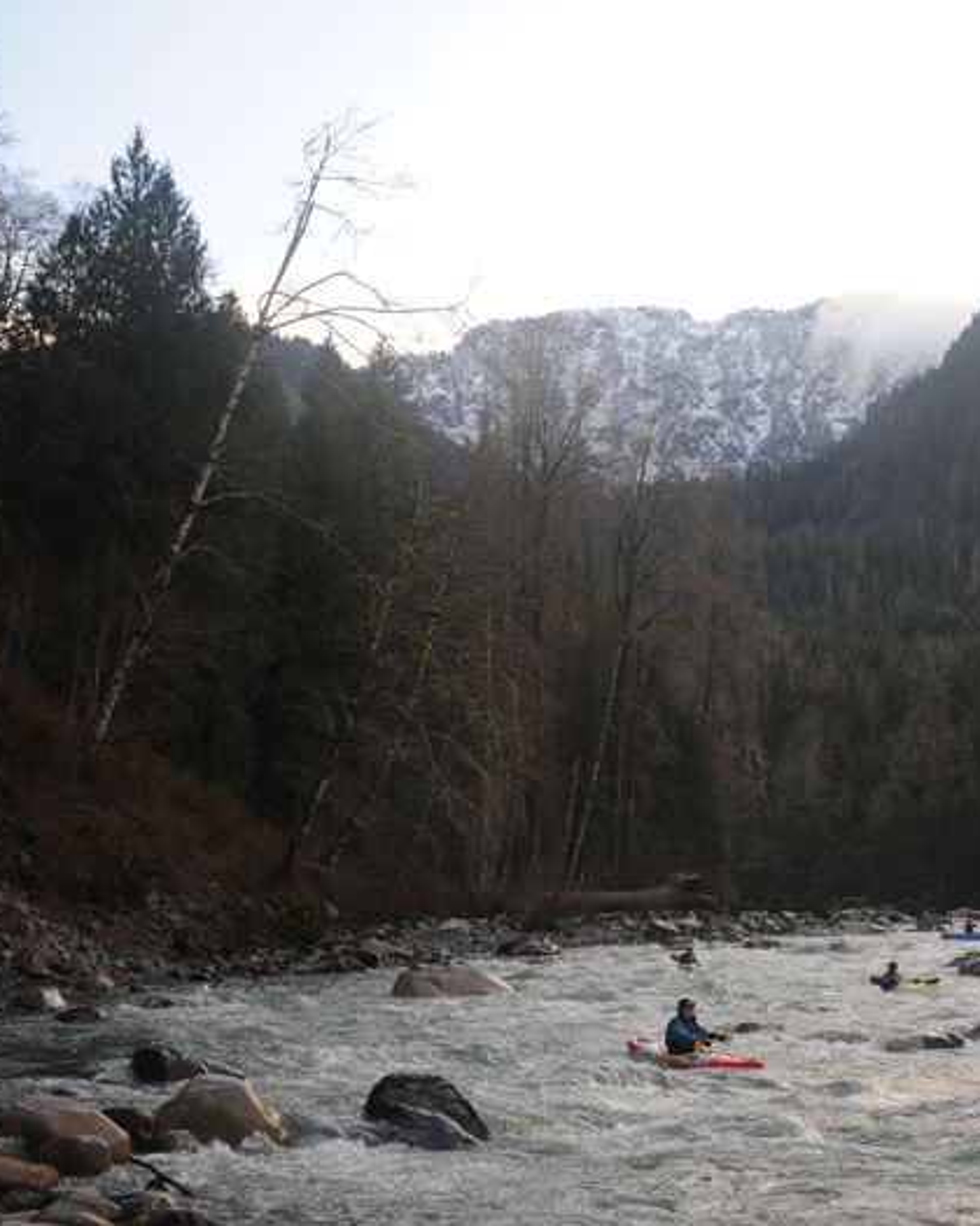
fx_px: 1813
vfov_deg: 37.3
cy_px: 617
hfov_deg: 29.8
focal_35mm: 50
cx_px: 730
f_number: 5
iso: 320
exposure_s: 1/640
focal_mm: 35
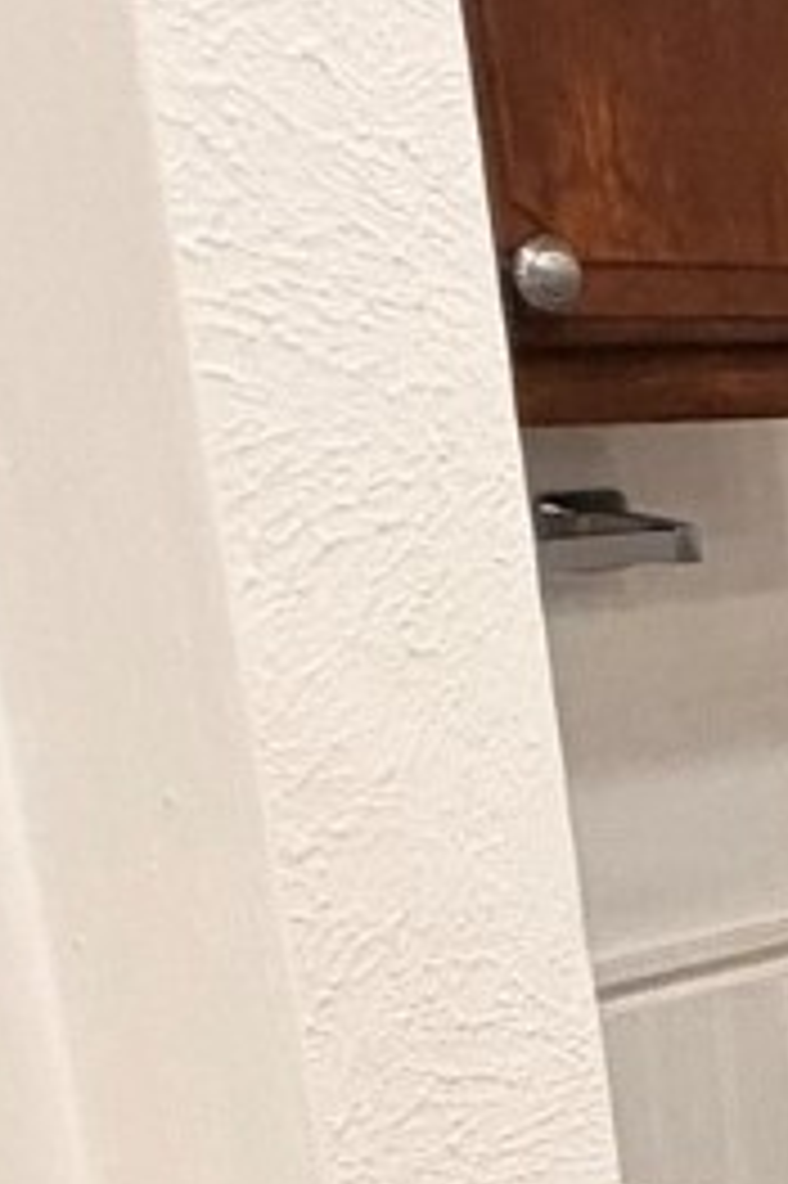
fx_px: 2794
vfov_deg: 23.3
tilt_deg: -15.4
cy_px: 1067
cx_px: 2463
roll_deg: -2.2
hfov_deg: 10.5
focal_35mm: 85
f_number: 2.2
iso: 200
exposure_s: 1/60
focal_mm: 2.22
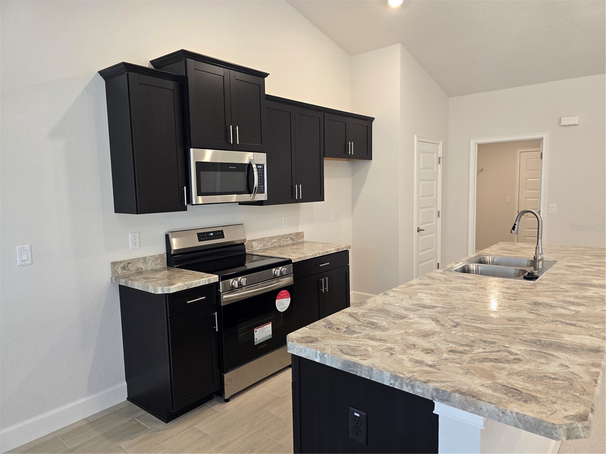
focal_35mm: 23
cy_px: 227
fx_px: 403
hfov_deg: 73.9
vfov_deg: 58.9
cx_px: 303
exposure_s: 1/120
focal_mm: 6.3
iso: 250
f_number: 1.7
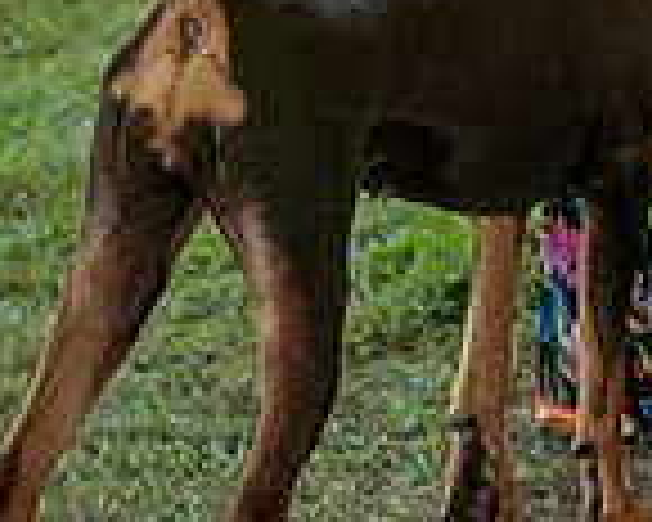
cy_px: -158
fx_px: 6503
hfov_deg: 5.7
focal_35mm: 337
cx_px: 573
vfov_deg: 4.6
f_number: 2.8
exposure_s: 1/3200
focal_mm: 77
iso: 200
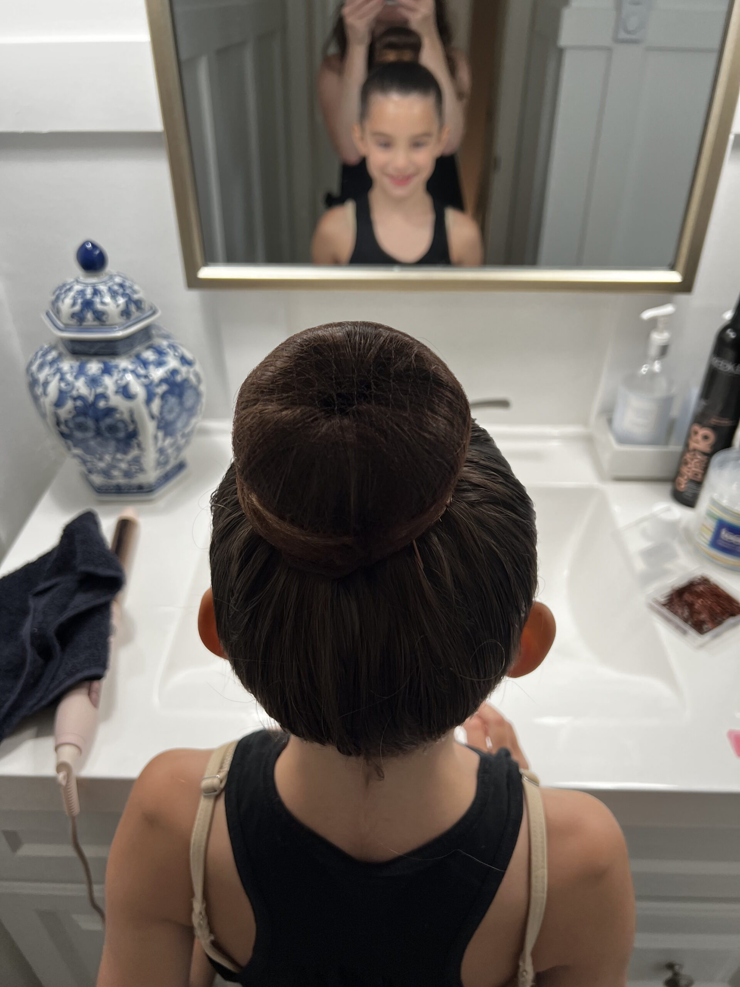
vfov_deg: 67.3
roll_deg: +1.4
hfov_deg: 53.1
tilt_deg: -37.2
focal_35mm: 26
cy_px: 494
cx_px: 370
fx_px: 741
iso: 80
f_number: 1.5
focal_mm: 5.7
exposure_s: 1/120
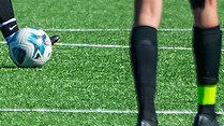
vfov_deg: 0.9
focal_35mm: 1339
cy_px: -14
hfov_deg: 1.6
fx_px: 7944
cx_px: -56
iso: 400
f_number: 4
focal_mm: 210
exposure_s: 1/3200
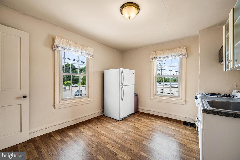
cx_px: 120
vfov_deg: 81.1
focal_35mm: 14
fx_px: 93
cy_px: 80
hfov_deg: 104.3
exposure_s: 1/4
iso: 400
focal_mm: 14
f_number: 8
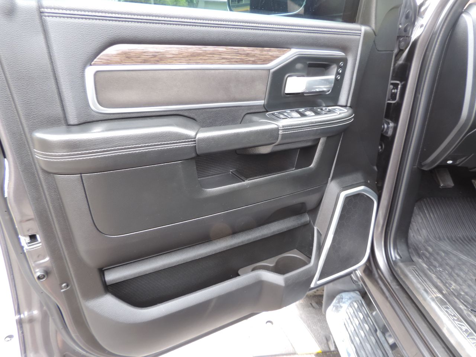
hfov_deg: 71.6
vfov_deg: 56.8
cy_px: 178
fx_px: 330
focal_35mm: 24
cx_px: 238
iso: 110
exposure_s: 1/30
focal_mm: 4.3
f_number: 3
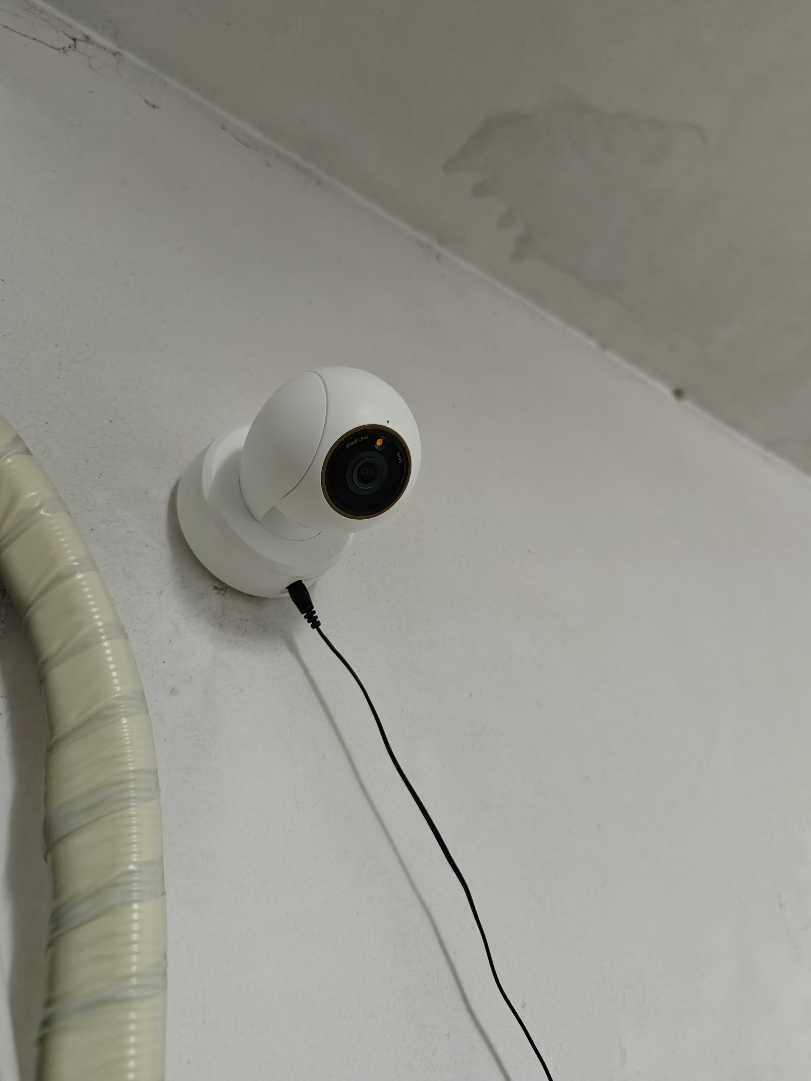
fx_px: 718
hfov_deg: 58.9
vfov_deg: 73.9
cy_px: 540
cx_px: 406
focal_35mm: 23
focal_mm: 6.45
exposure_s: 1/50
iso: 477
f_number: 1.68
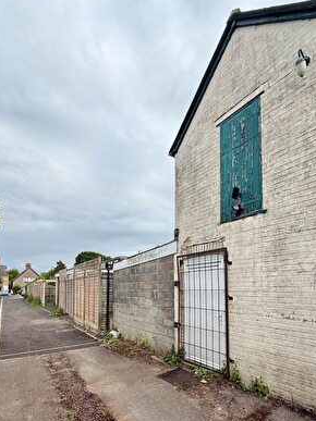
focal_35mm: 19
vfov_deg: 82.2
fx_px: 231
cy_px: 276
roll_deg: -0.9
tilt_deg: +4.4
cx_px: 177
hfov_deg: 68.4
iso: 50
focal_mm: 2.22
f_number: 2.2
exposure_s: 1/942
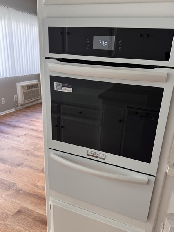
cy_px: 120
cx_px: 96
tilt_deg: -20.2
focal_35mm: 27
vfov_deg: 65.3
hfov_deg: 51.2
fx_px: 181
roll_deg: -1.9
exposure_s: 1/62
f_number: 1.78
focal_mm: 6.76
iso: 200
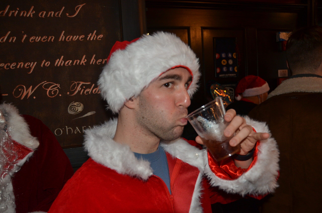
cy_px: 106
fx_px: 268
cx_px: 161
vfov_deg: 43.4
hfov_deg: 62.0
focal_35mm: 30
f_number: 3.5
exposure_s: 1/60
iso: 800
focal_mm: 20
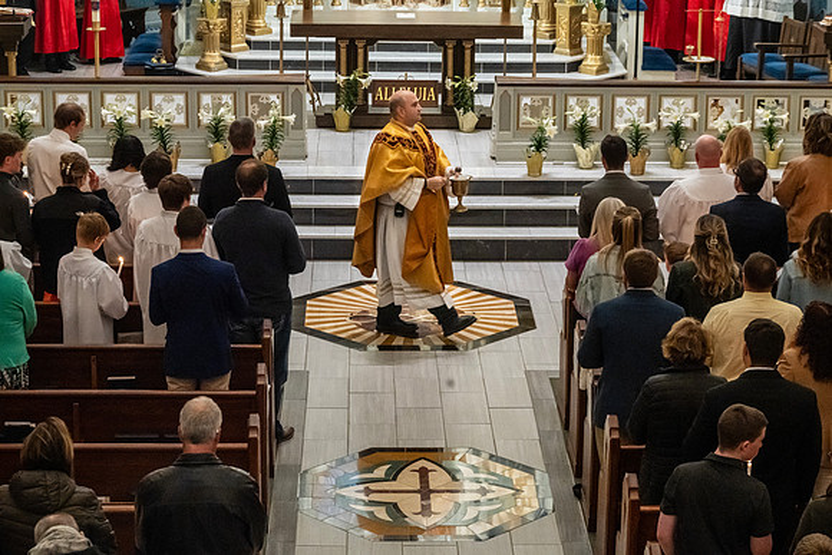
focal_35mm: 91
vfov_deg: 15.0
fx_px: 2102
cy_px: 239
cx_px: 476
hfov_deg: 22.4
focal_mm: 79
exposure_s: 1/60
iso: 5000
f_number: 9
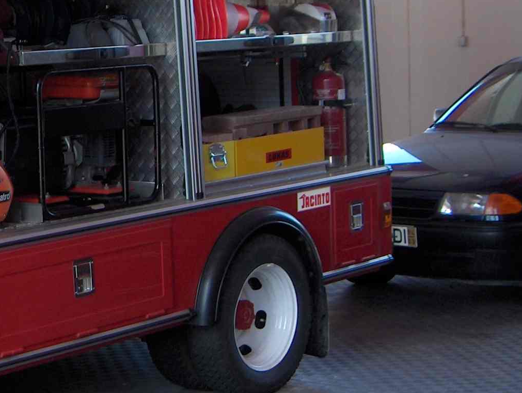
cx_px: -2
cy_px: 122
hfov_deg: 19.1
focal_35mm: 100
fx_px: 1510
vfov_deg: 14.8
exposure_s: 1/108
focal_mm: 8
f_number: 2.8
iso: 200
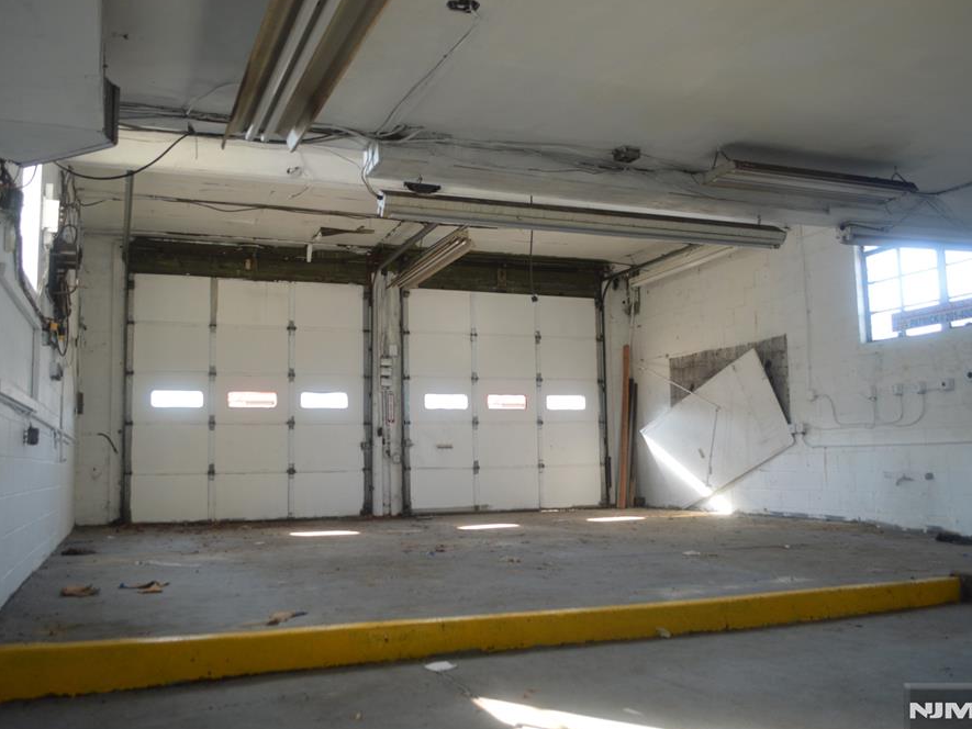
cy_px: 363
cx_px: 454
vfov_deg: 46.8
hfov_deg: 59.9
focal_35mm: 30
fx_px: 842
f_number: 4
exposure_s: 1/60
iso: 400
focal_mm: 18
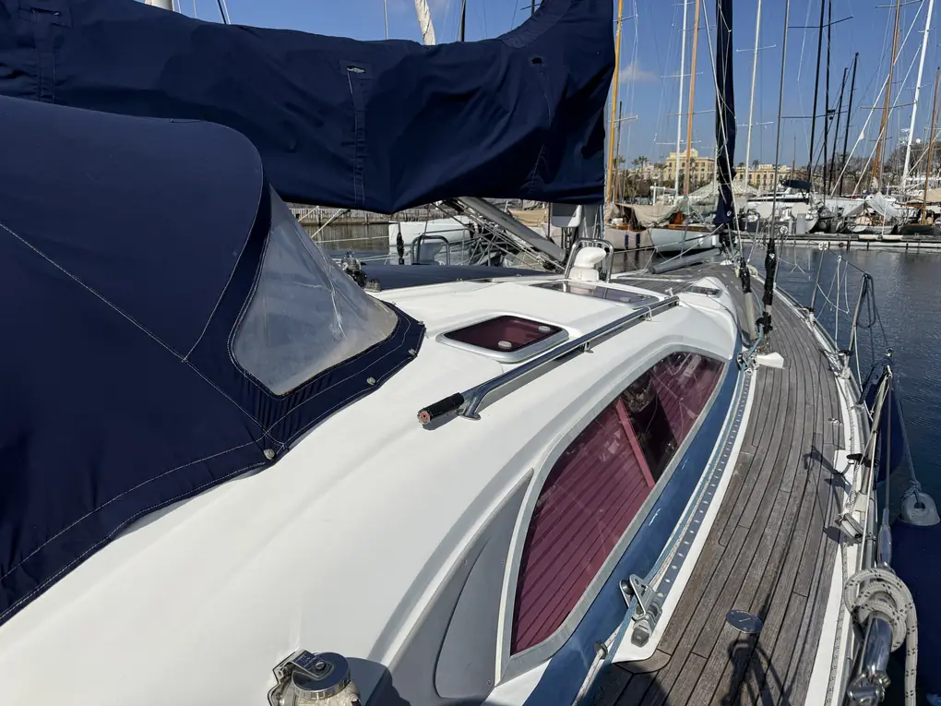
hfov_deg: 71.6
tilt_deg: -11.5
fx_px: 652
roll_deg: +0.8
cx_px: 470
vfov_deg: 56.8
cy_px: 353
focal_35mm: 24
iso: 80
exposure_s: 1/14286
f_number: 1.78
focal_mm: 6.76
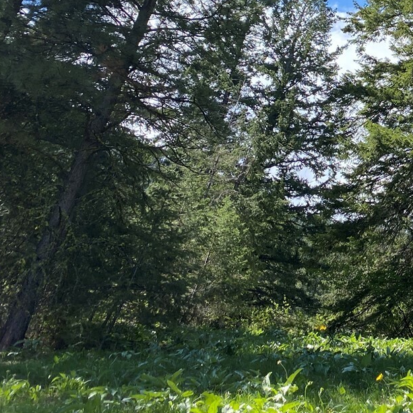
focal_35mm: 60
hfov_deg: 24.9
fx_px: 810
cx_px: 534
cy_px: 117
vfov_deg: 28.3
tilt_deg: +35.3
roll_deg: -3.3
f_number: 1.8
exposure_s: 1/934
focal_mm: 4.25
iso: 32
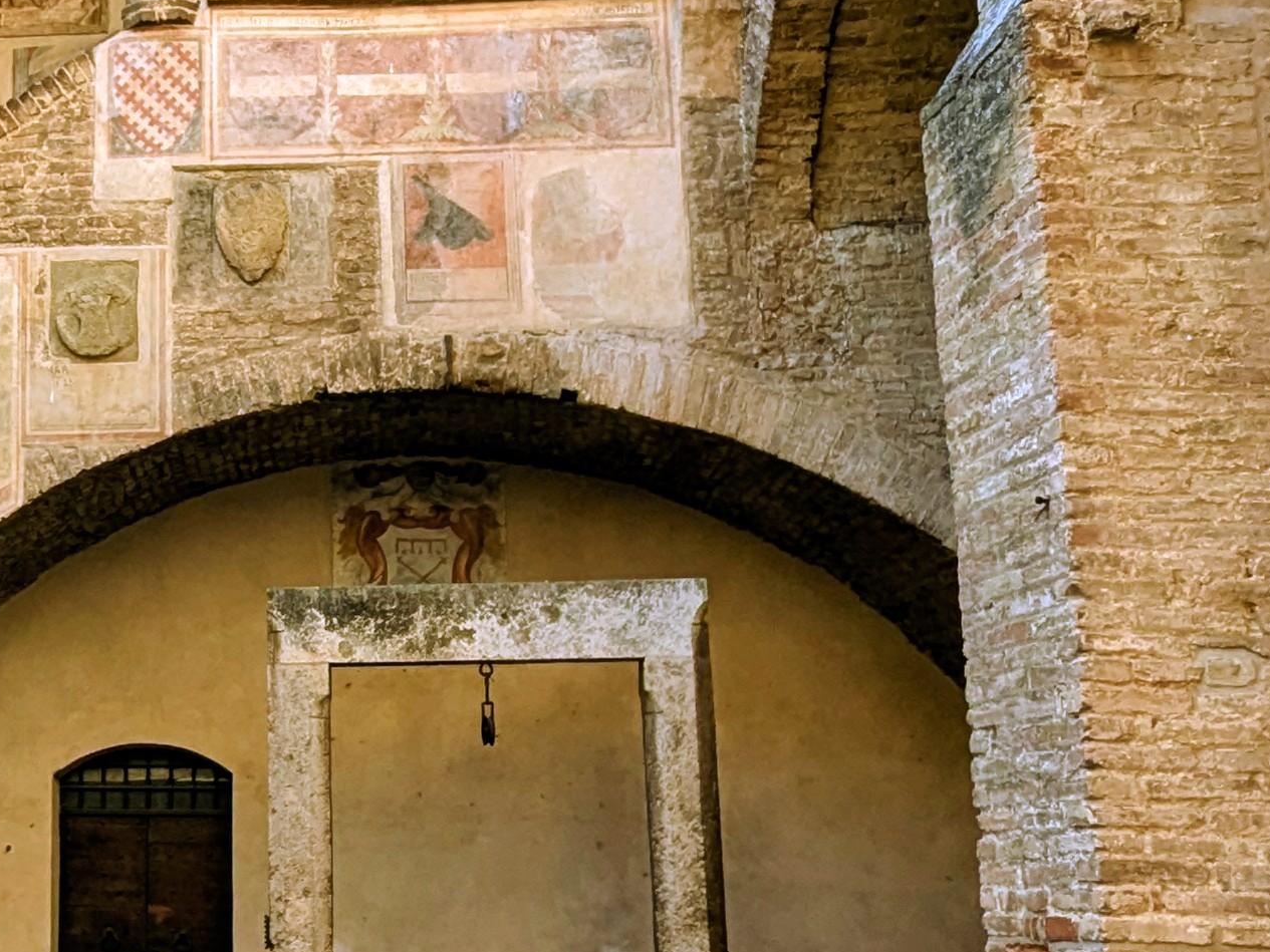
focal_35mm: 51
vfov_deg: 28.6
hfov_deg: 35.7
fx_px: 1871
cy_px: 518
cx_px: 177
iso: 42
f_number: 2.2
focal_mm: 2.35
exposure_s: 1/788
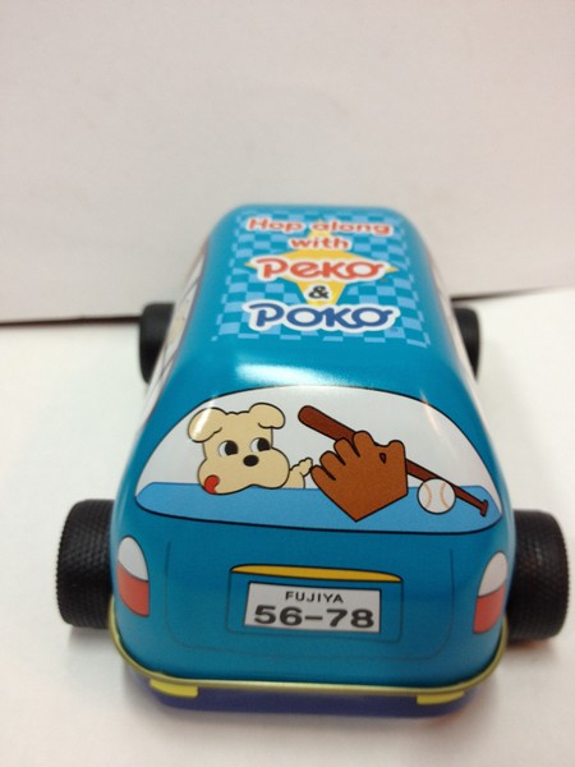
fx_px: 775
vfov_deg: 52.6
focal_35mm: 35
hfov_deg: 40.7
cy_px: 384
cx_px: 288
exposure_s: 1/20
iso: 80
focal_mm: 4.28
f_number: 2.4
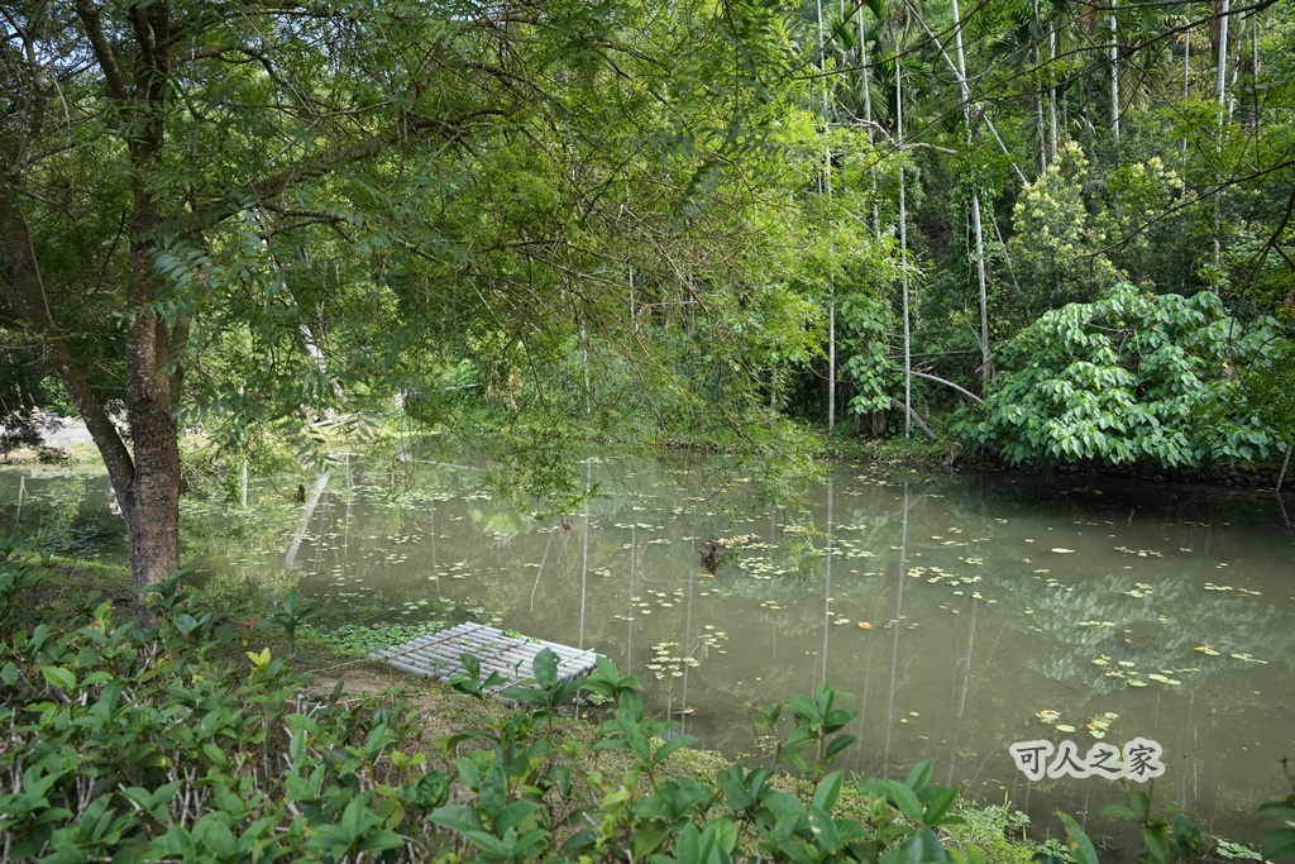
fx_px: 863
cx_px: 648
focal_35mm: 24
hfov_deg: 73.7
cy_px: 432
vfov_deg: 53.1
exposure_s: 1/800
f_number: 8
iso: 1600
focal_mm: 24
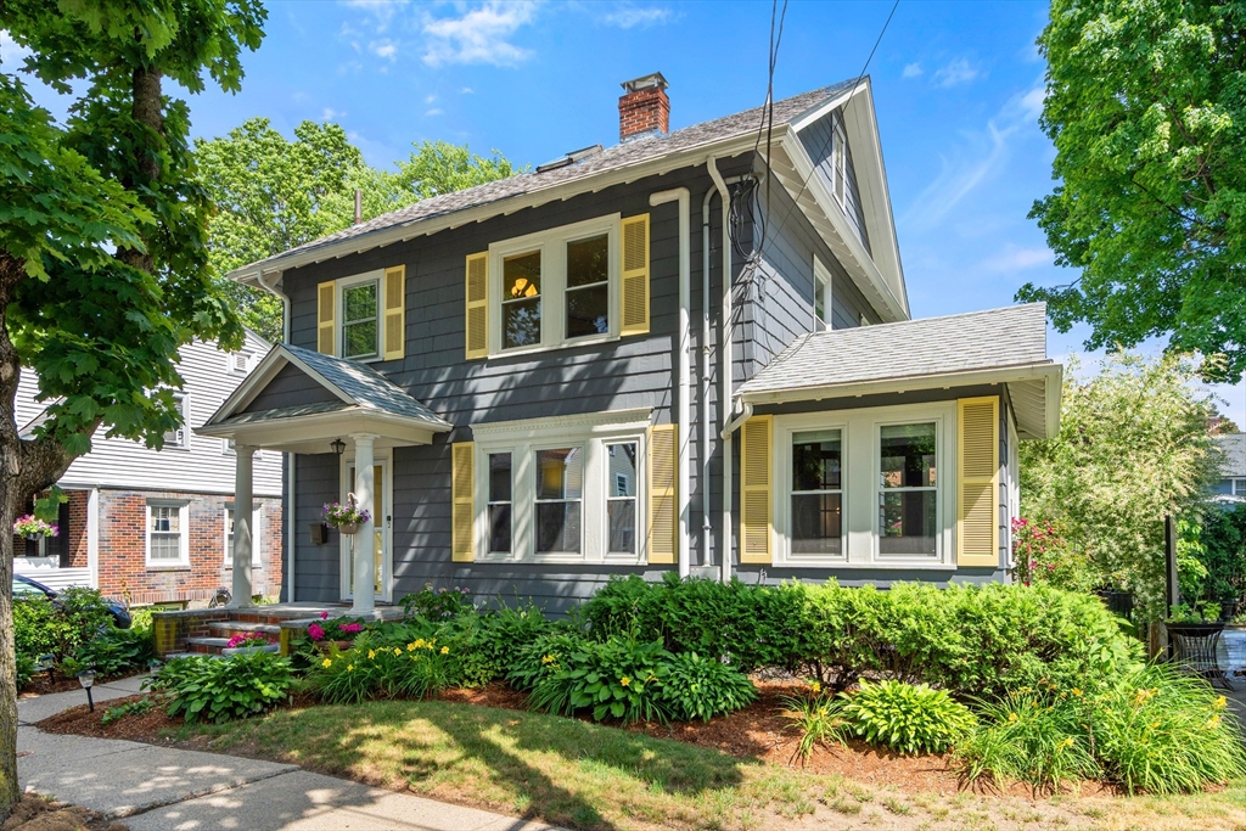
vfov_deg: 59.5
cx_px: 623
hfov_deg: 81.2
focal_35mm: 21
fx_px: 727
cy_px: 416
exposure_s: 1/800
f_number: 7.1
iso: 400
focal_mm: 21
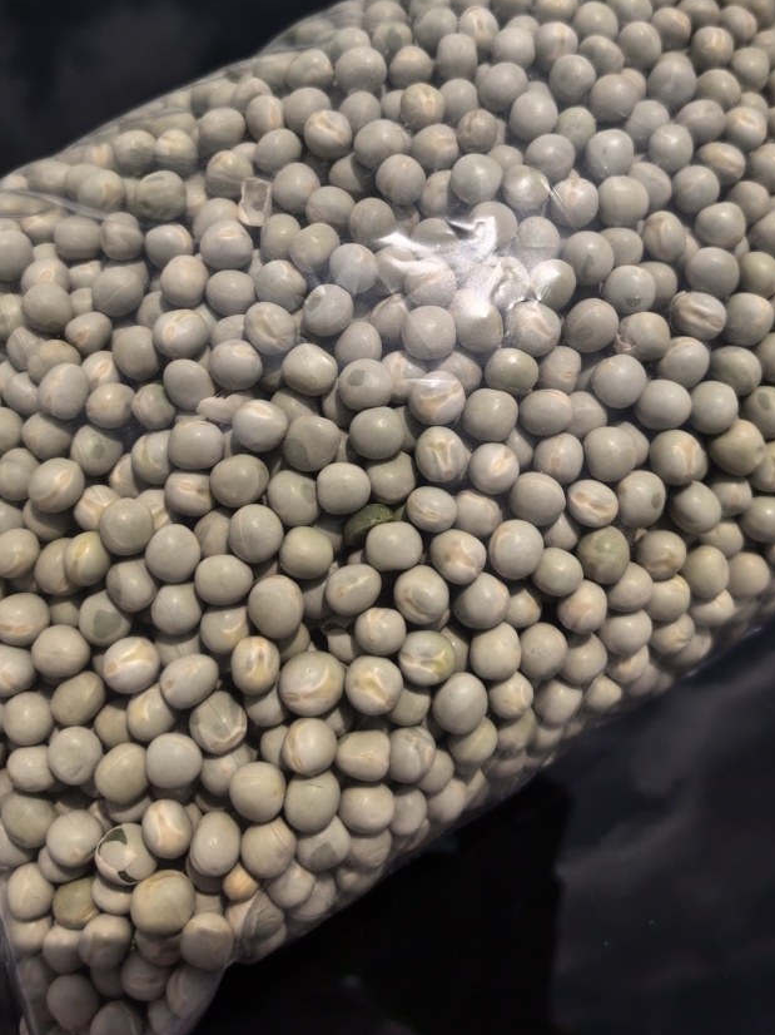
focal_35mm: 31
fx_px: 926
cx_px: 391
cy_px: 384
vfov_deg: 57.6
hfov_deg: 45.4
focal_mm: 5.75
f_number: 2
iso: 50
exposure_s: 1/16393
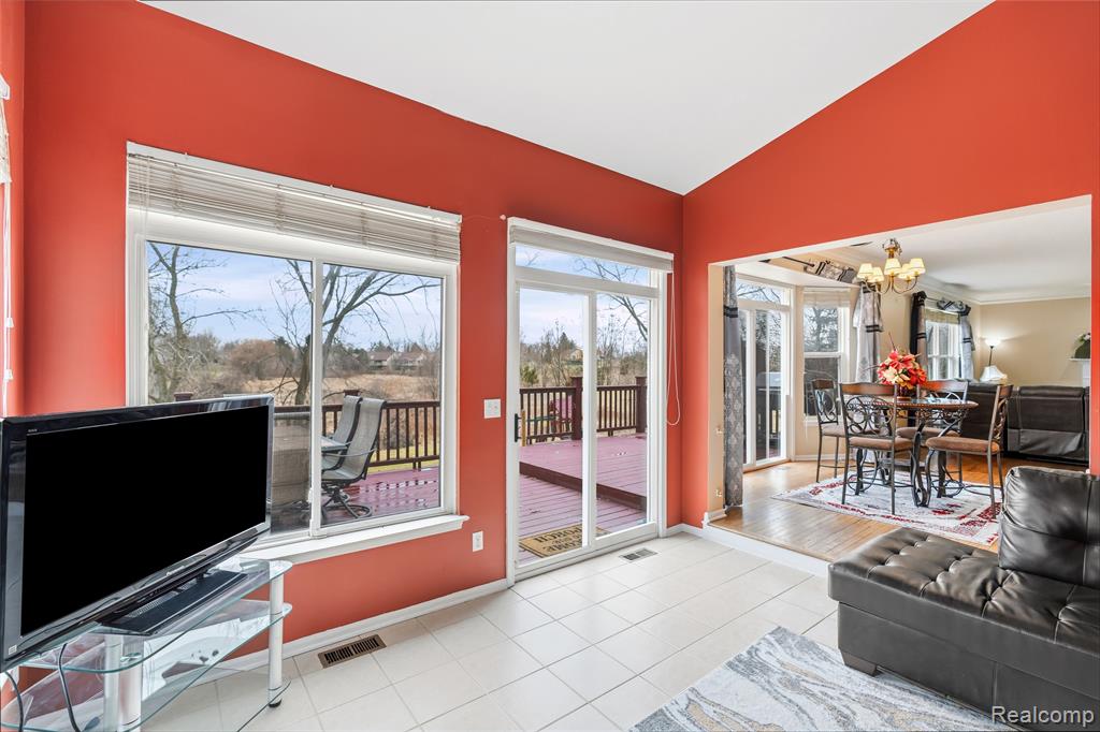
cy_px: 366
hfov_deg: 96.8
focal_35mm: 16
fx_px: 489
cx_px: 550
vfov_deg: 73.7
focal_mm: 16
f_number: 3.5
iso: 200
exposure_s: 1/160
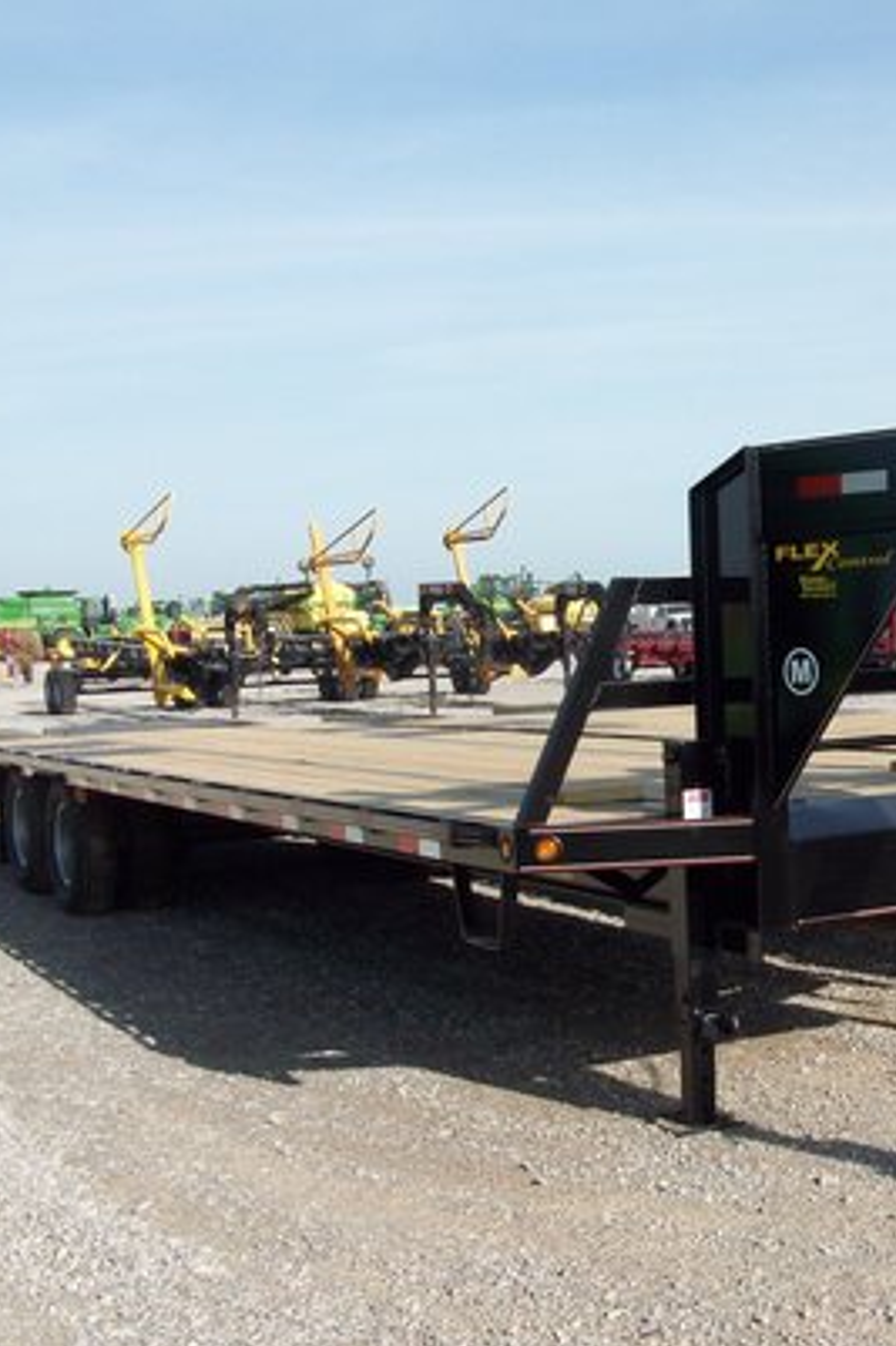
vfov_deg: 41.1
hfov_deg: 27.0
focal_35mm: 48
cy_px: 678
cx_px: 815
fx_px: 1793
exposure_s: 1/303
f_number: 5.5
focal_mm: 5.7
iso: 64
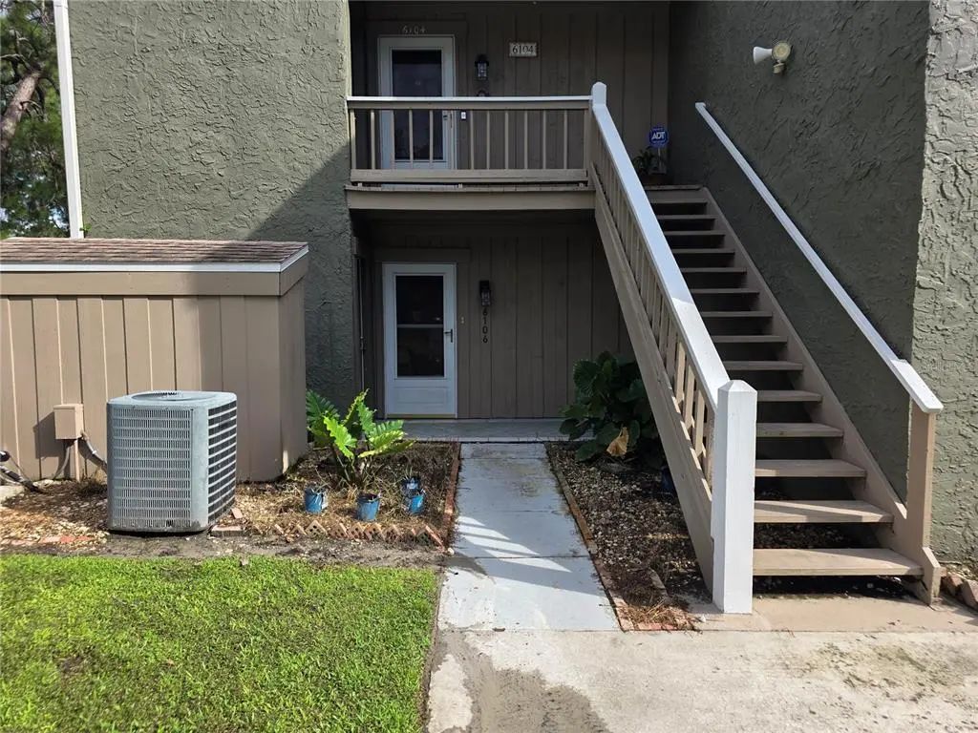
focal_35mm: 23
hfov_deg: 73.9
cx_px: 489
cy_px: 366
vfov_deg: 58.9
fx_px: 650
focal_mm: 6.3
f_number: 1.7
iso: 80
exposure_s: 1/1834
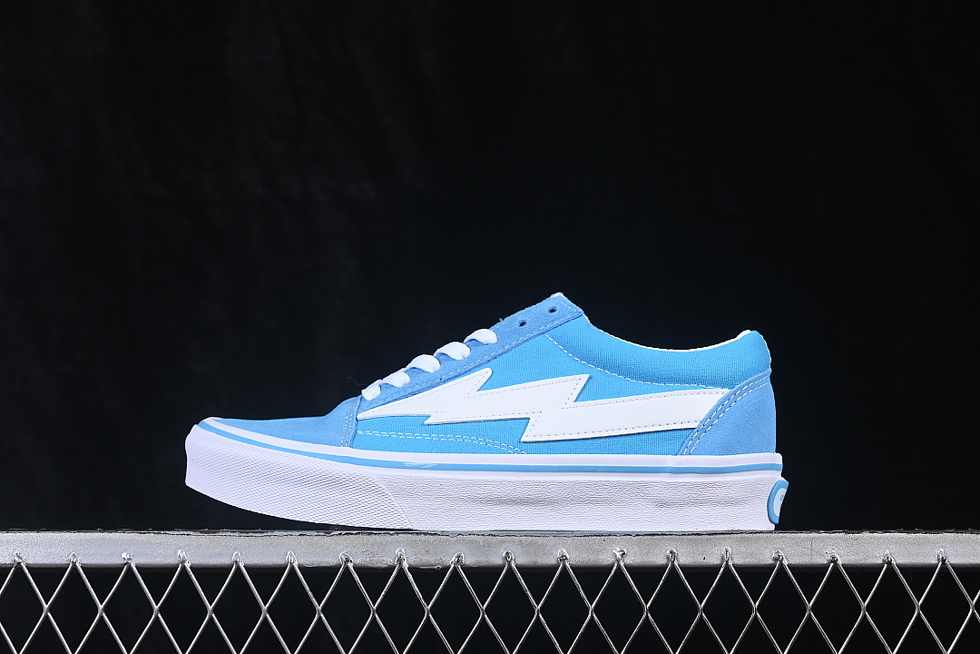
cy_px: 327
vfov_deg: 18.2
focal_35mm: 75
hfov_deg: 27.0
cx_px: 490
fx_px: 2042
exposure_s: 1/80
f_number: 8
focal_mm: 50
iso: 160
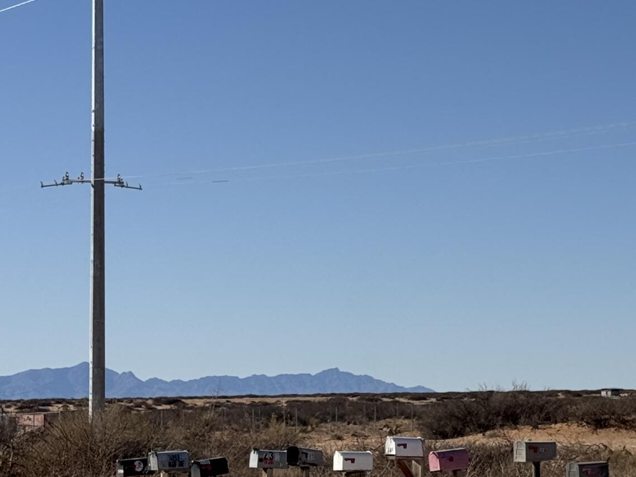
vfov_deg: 11.7
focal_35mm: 127
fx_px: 2333
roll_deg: -0.2
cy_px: 246
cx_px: 580
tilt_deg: +4.6
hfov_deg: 15.3
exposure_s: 1/7937
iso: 64
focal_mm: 6.76
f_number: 1.78
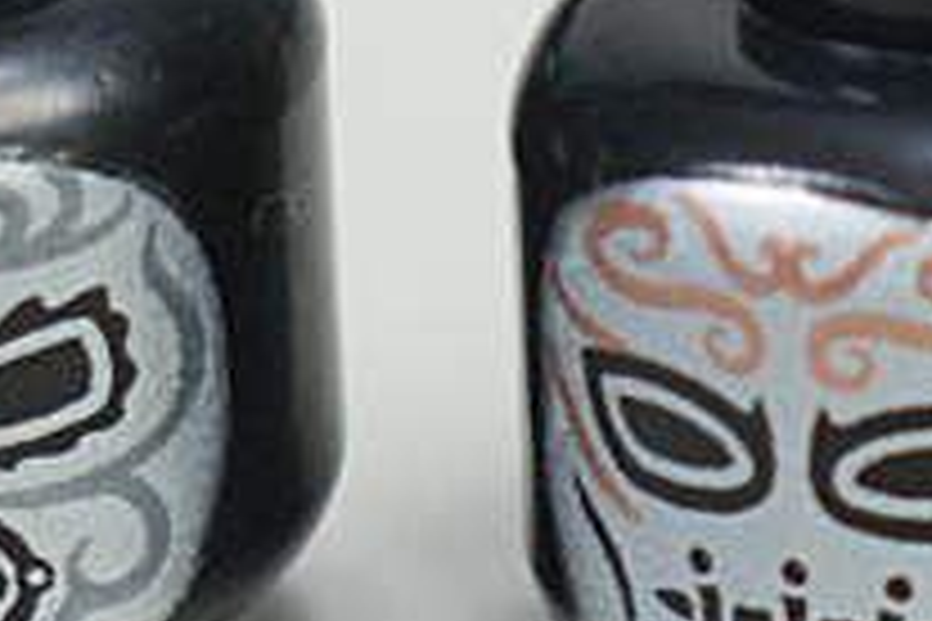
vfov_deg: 6.9
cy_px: 290
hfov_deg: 10.3
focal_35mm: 199
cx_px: 428
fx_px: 5157
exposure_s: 1/10
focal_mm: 55
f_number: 8
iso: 200
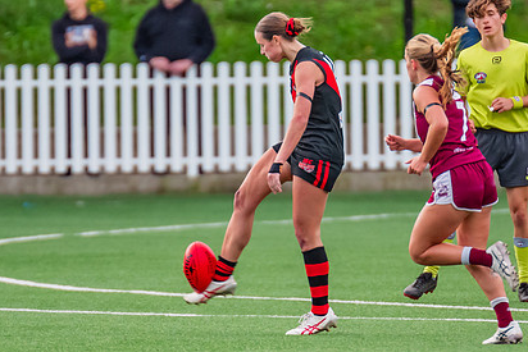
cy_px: 165
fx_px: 16945
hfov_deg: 1.8
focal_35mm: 1155
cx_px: 279
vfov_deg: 1.2
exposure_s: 1/800
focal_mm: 420
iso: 1100
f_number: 4
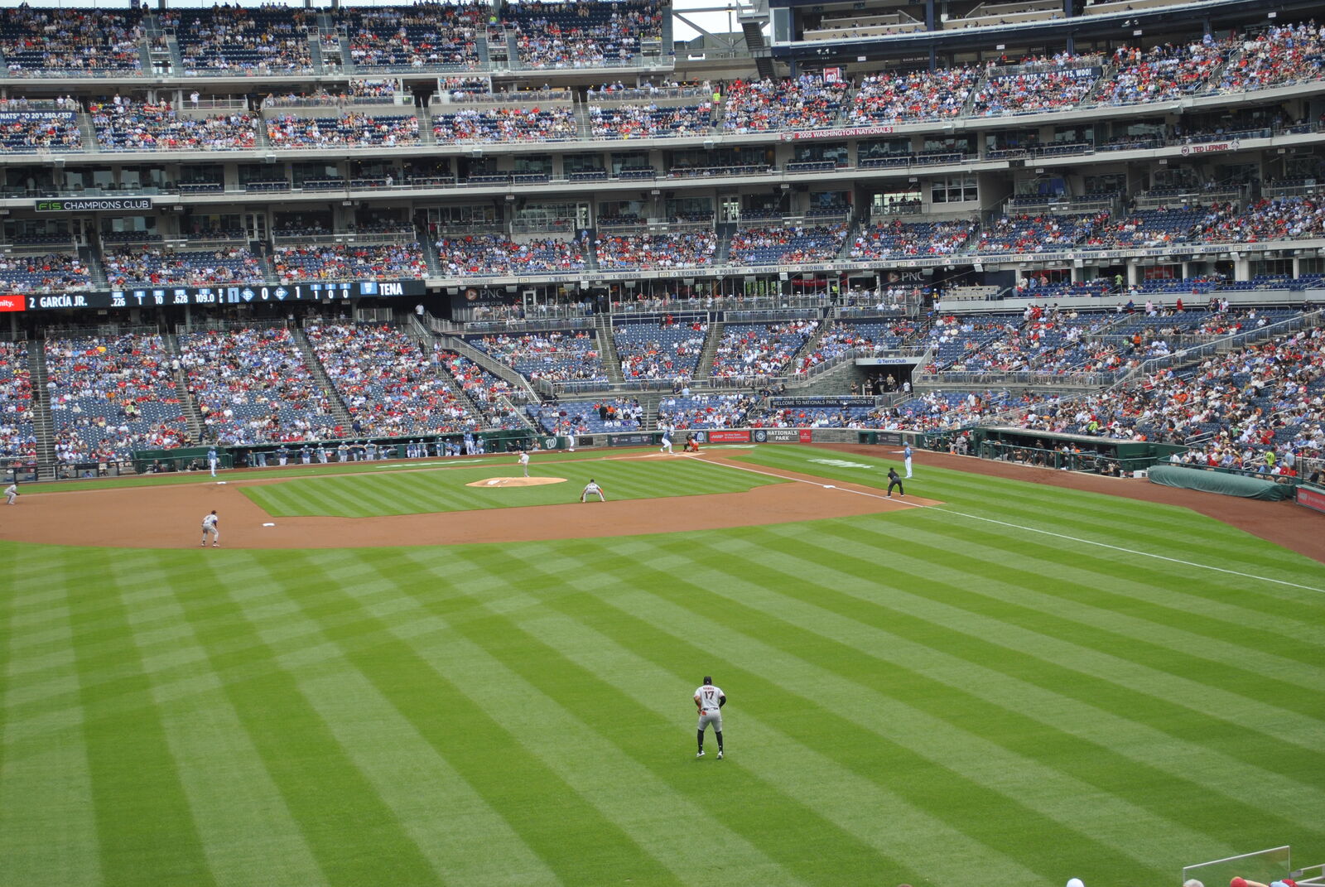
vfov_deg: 22.7
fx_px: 2211
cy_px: 444
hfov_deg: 33.4
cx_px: 662
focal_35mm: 60
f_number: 5.3
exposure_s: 1/500
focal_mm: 40
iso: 200
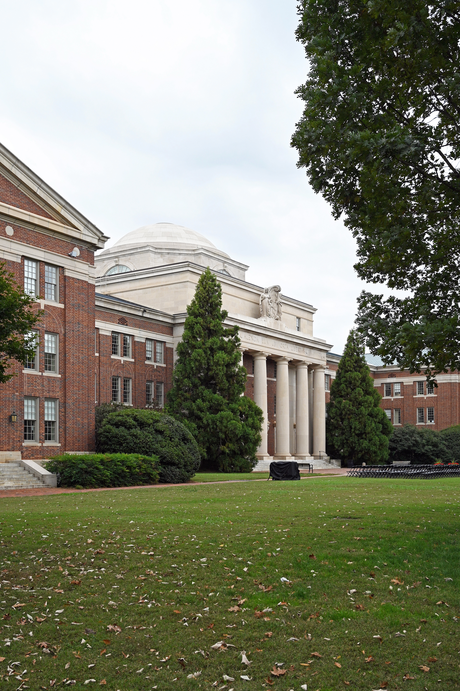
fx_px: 691
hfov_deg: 36.8
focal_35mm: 36
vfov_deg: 53.2
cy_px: 346
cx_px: 230
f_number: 8
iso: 400
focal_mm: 36
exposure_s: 1/250
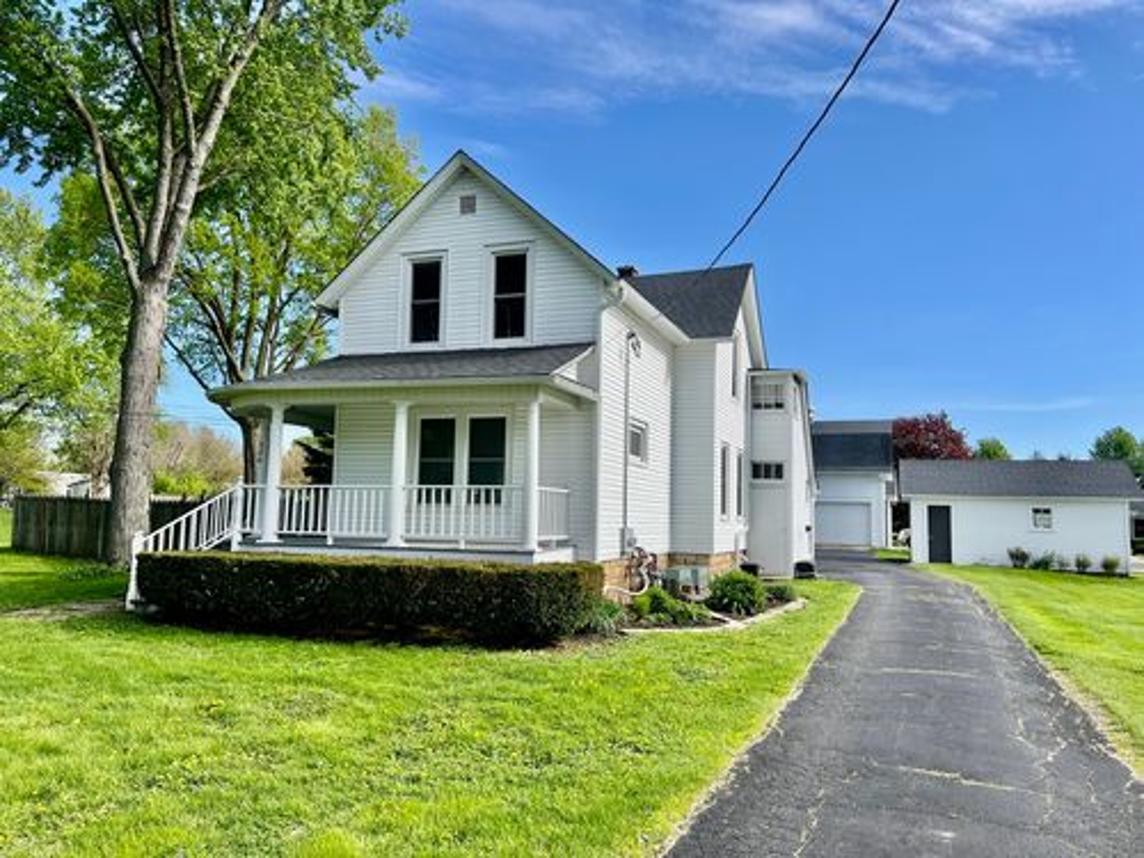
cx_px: 572
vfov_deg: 53.1
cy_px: 429
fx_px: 859
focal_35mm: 26
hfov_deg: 67.3
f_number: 1.5
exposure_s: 1/3257
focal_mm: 5.7
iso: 50
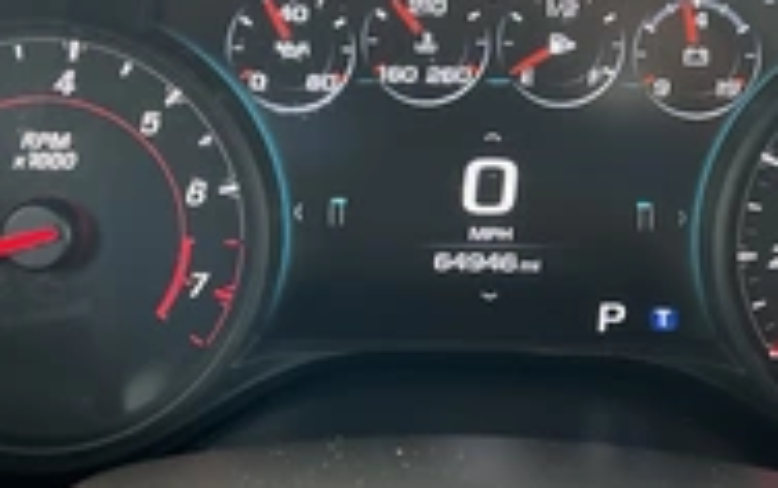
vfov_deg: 20.5
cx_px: 497
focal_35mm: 63
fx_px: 1337
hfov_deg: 32.3
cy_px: 124
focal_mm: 3
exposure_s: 1/99
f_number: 1.8
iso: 64
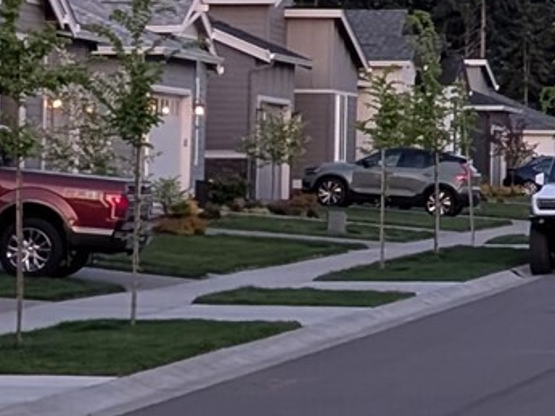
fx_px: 3641
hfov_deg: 8.4
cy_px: -110
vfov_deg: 6.5
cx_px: 978
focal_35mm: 227
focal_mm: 6.9
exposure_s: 1/233
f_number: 1.68
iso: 271
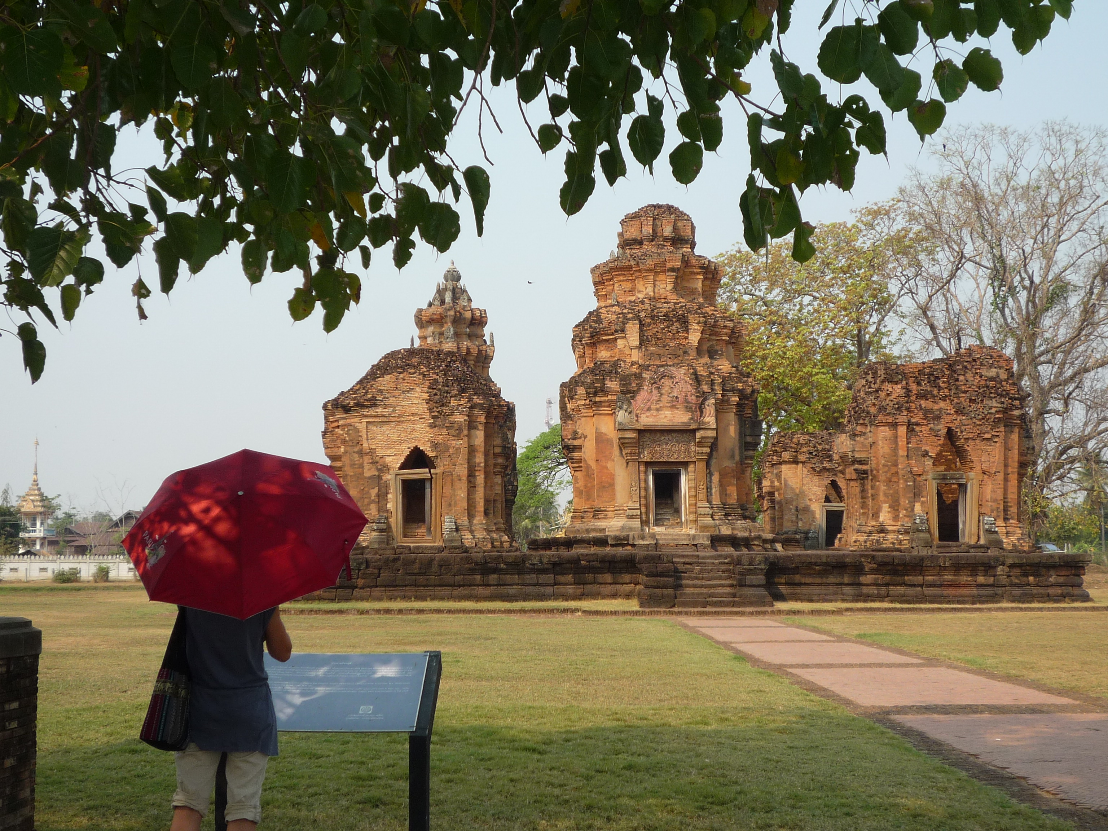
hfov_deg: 41.2
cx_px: 554
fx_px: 1472
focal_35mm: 46
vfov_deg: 31.5
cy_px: 416
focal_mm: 6.8
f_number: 4.5
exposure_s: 1/500
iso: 100
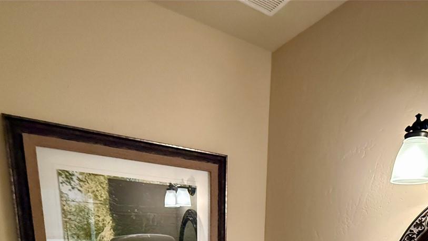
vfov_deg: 30.5
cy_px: 315
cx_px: 261
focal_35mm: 30
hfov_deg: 63.6
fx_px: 341
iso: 800
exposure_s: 1/60
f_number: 2.2
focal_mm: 2.22
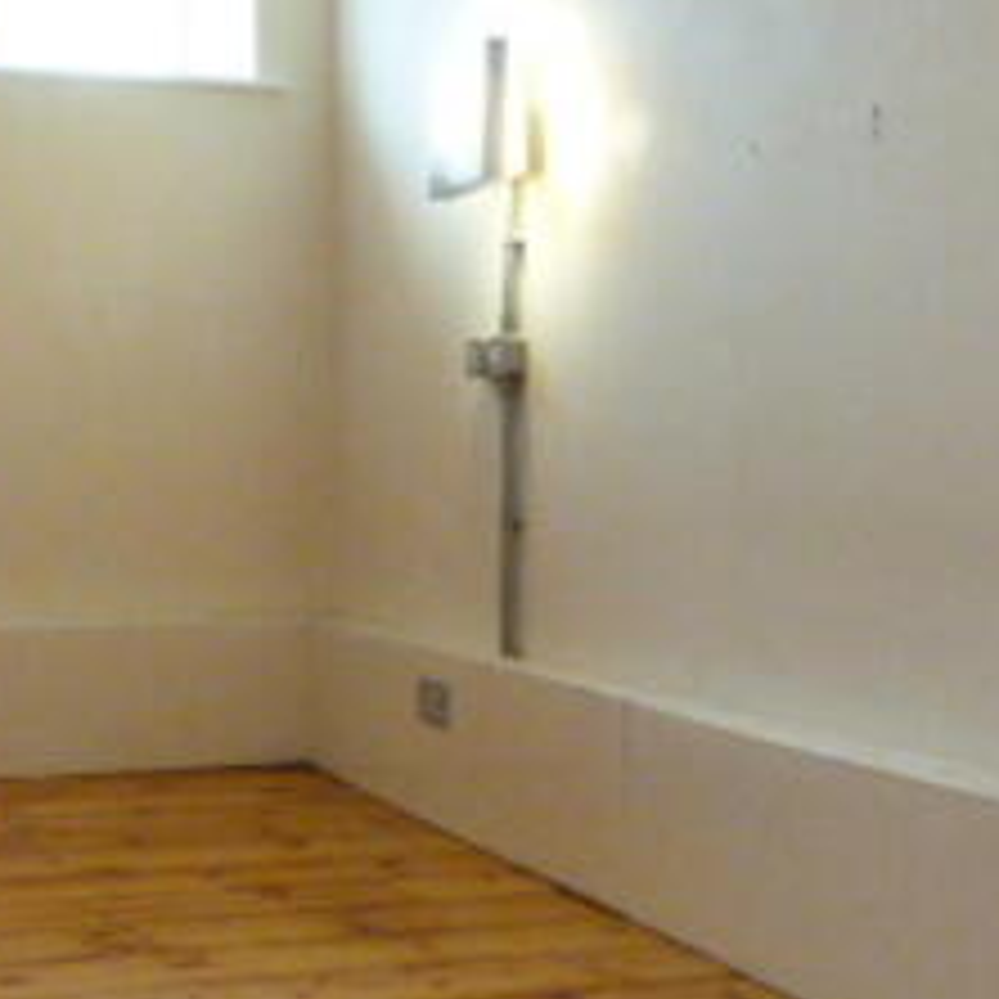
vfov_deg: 29.5
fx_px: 1894
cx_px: -119
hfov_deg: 27.0
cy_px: 470
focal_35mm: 58
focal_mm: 4.5
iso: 800
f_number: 2.8
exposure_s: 1/60
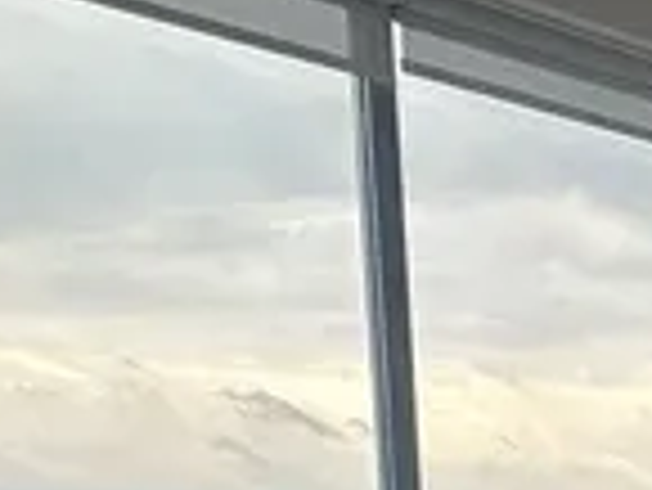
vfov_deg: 16.1
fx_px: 1452
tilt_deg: -11.8
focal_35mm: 77
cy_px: 886
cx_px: 1169
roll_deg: -2.8
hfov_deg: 19.2
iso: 40
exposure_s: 1/291
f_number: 2.2
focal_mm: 2.22
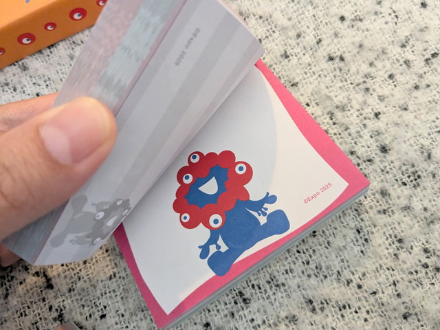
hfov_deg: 65.3
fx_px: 343
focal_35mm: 27
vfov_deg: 51.4
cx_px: 220
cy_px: 165
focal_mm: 4.38
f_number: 1.73
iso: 1225
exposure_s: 1/100
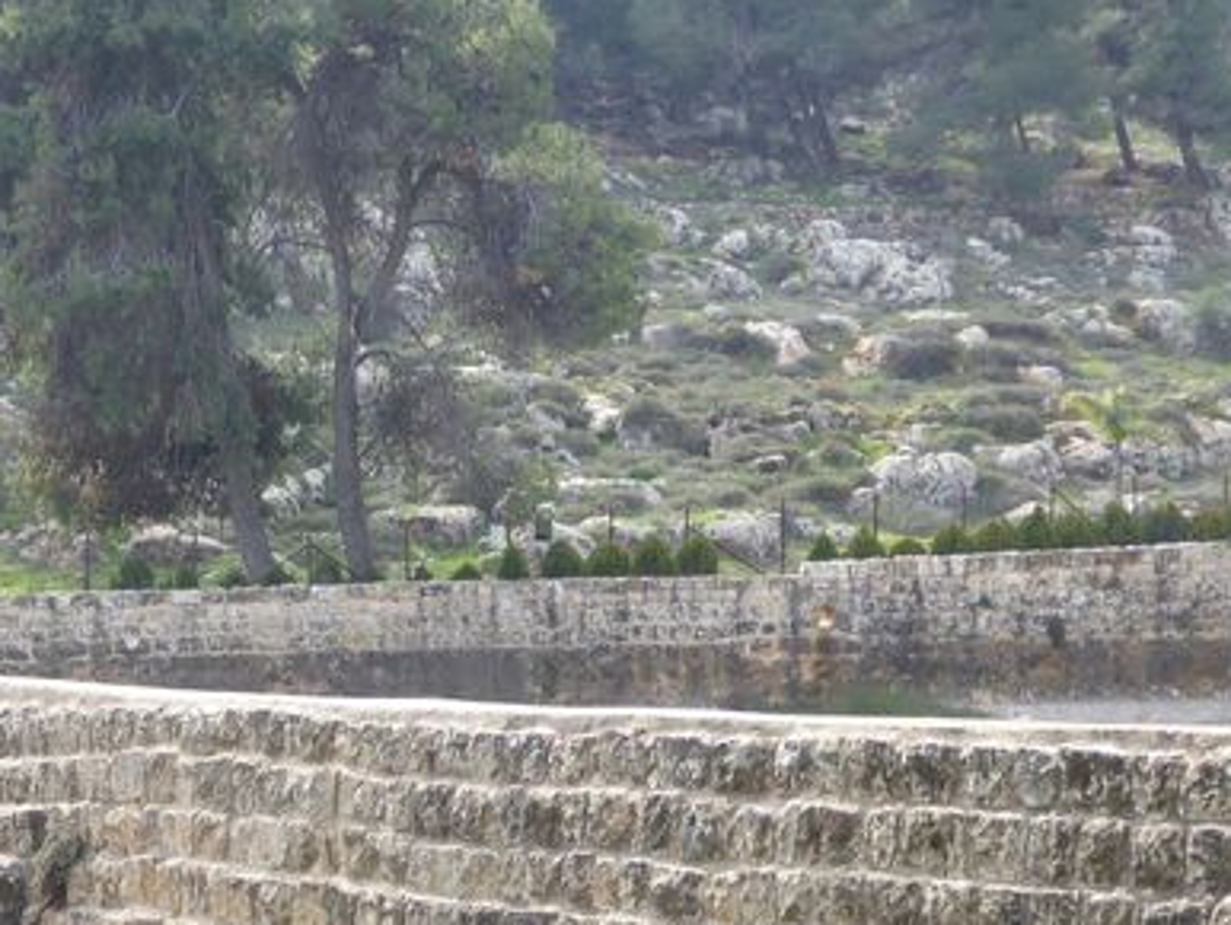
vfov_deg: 12.4
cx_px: 70
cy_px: 951
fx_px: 4199
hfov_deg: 16.4
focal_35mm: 118
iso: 80
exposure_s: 1/125
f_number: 4.1
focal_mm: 9.6
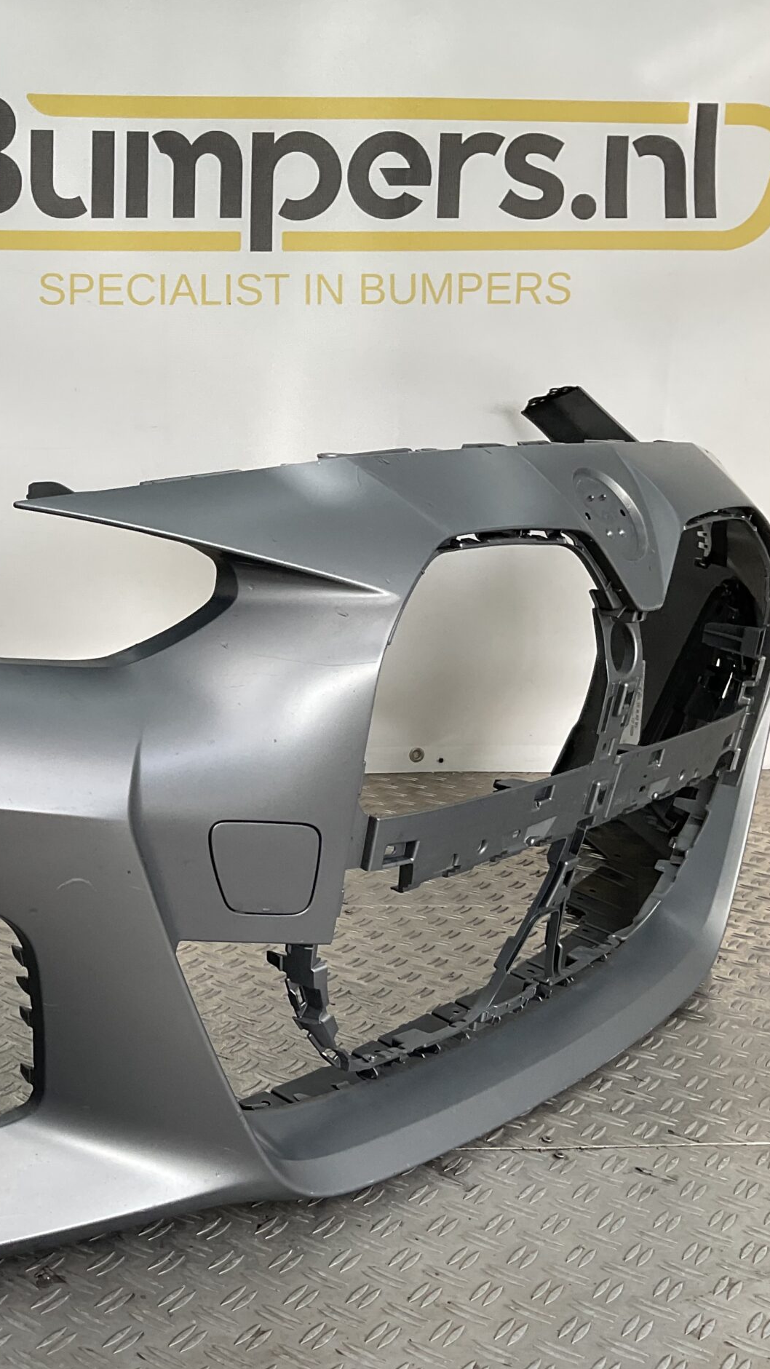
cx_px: 1
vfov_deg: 47.4
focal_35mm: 43
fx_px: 1561
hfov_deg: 26.3
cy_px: 695
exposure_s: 1/310
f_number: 1.8
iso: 16
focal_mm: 3
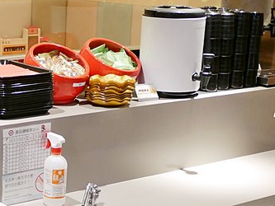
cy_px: 183
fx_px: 668
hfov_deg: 22.4
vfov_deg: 17.3
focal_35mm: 84
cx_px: -2
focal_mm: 14
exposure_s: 1/60
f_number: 2.5
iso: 800
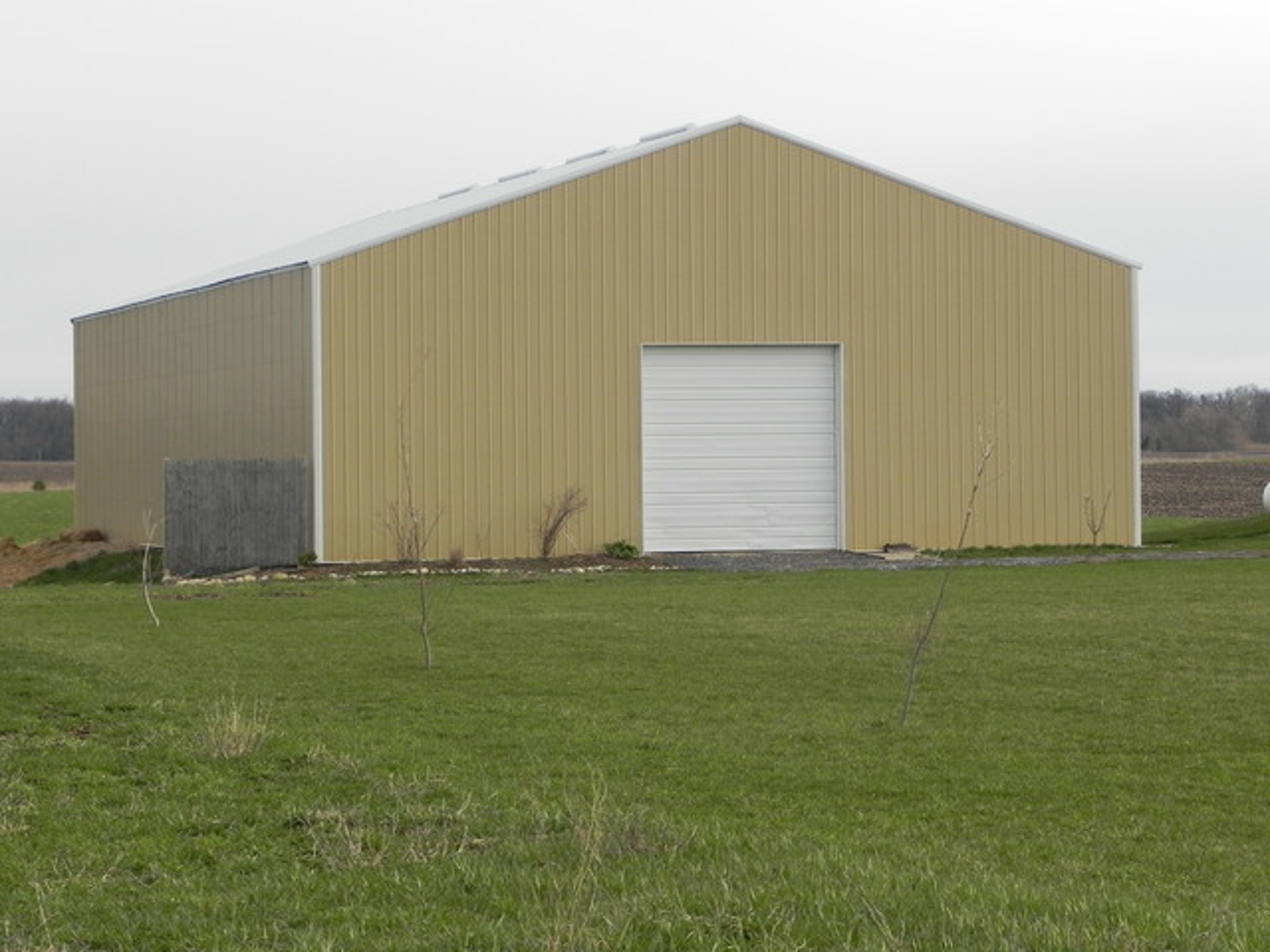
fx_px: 3852
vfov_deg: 14.1
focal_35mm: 105
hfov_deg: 18.7
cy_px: 476
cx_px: 635
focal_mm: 18.8
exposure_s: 1/253
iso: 160
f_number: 5.6
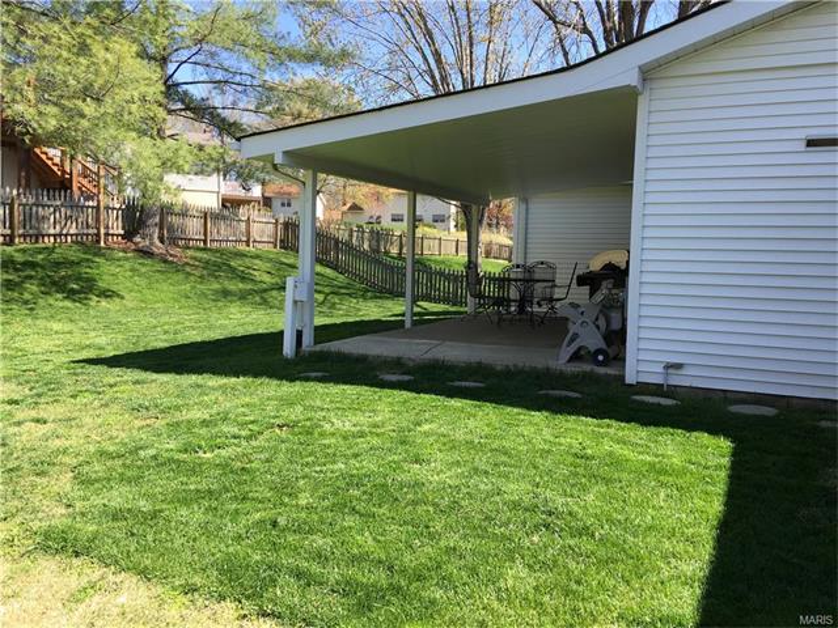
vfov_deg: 48.2
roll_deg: -1.4
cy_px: 314
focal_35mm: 29
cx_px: 419
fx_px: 702
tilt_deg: -3.6
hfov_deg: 61.7
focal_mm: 4.15
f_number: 2.2
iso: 25
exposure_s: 1/475
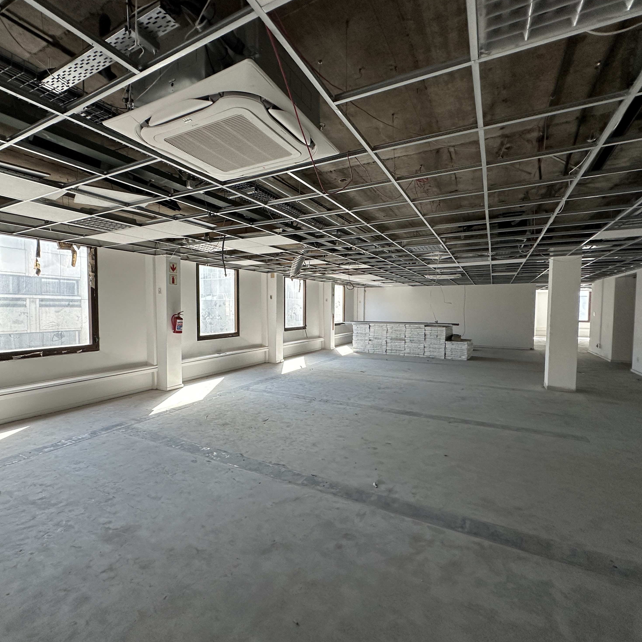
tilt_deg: -2.3
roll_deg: -0.5
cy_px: 325
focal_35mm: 17
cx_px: 287
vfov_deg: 84.0
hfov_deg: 83.7
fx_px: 357
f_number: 2.2
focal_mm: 2.22
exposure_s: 1/99
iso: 160
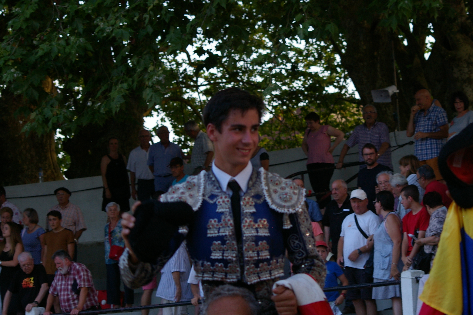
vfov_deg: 9.6
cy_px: 127
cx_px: 315
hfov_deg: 14.4
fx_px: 1864
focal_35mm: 142
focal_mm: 70
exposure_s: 1/180
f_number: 5.6
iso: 400
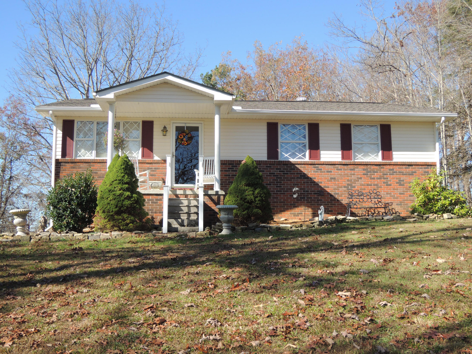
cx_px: 236
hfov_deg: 46.8
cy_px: 177
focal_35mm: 40
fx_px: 545
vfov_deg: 36.0
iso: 100
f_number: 3.3
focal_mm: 7.2
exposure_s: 1/500
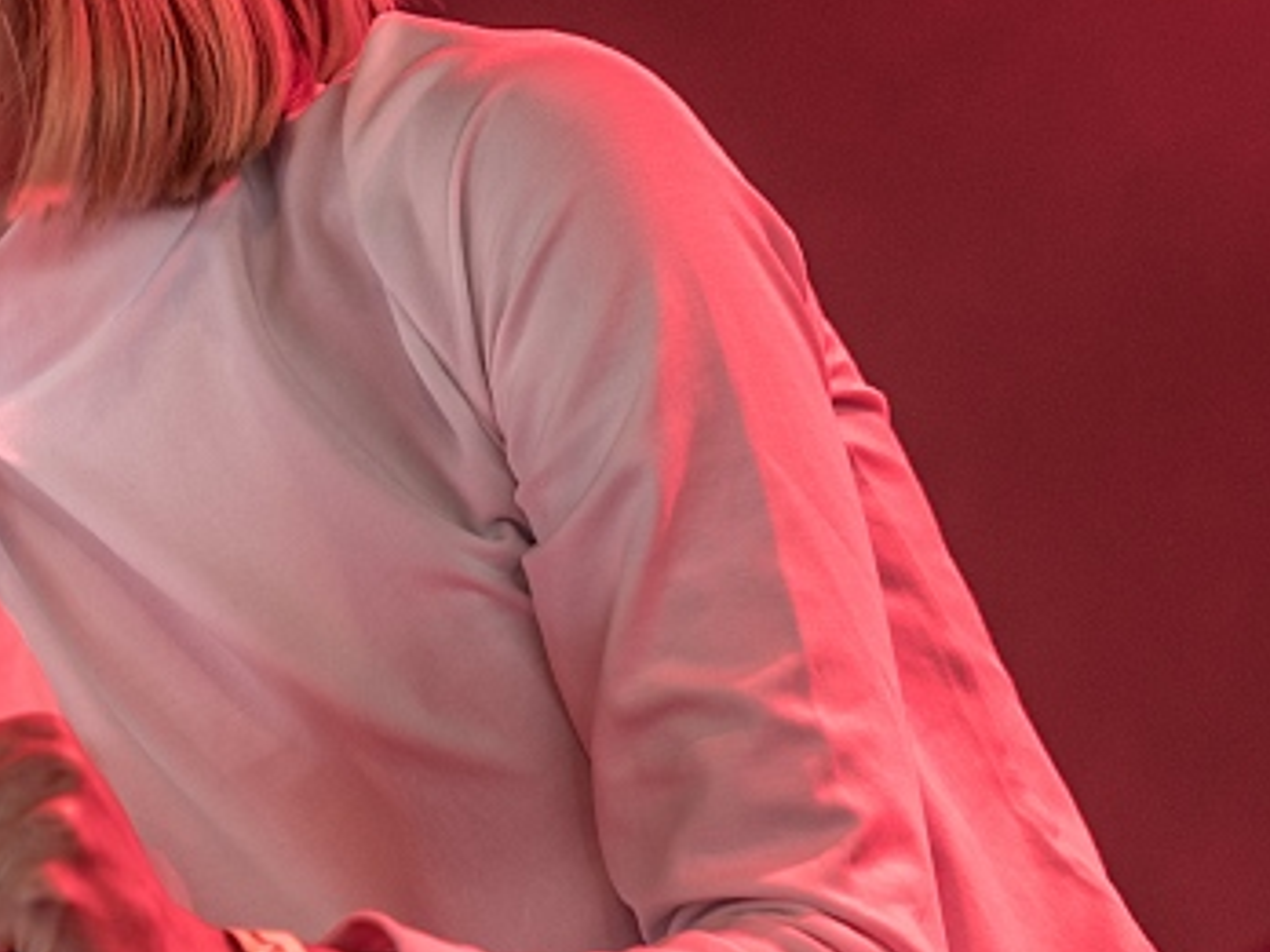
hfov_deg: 3.7
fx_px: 19702
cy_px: 179
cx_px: 401
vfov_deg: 2.8
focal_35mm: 537
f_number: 2.8
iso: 500
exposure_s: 1/100
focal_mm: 180
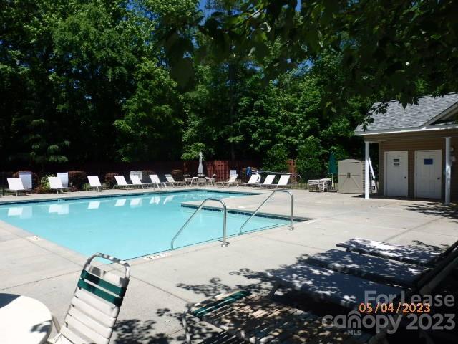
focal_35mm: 25
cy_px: 172
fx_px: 331
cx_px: 229
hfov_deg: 69.4
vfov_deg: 54.9
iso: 100
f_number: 8.7
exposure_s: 1/160
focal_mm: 4.5
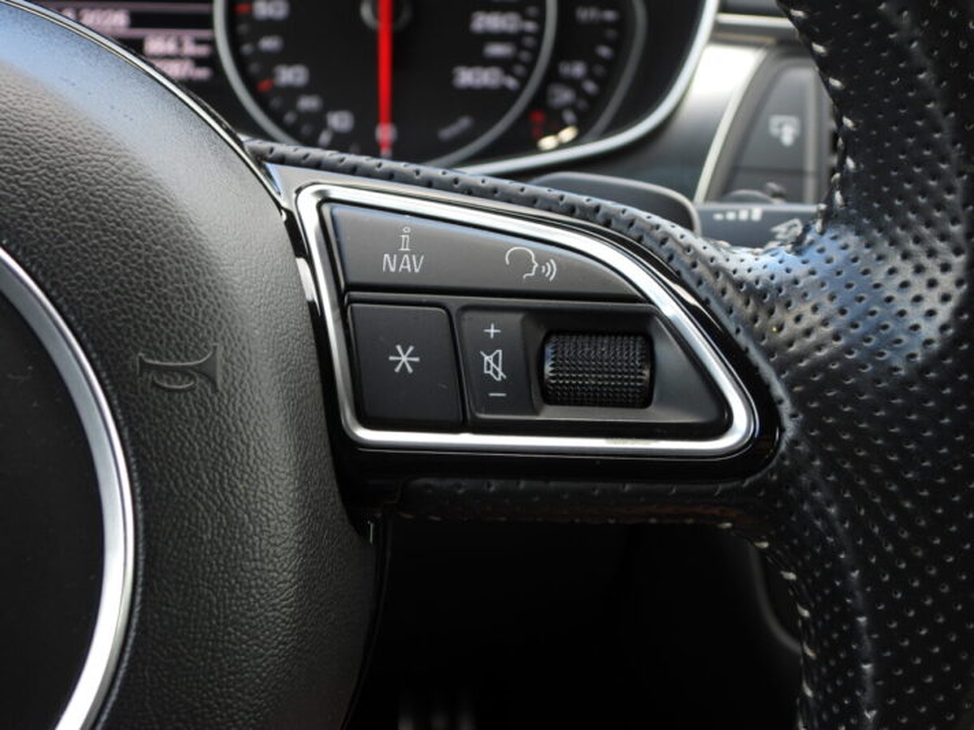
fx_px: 1548
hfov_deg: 34.9
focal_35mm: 55
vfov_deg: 26.6
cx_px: 487
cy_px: 365
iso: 100
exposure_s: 1/40
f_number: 3.5
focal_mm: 9.8
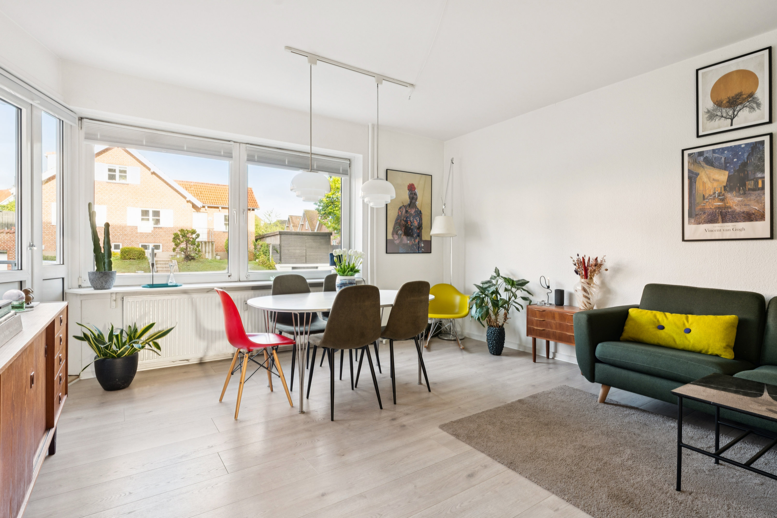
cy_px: 259
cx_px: 388
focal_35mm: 18
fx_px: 388
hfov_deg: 90.0
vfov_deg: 67.4
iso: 800
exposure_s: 1/13
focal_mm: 18
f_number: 11
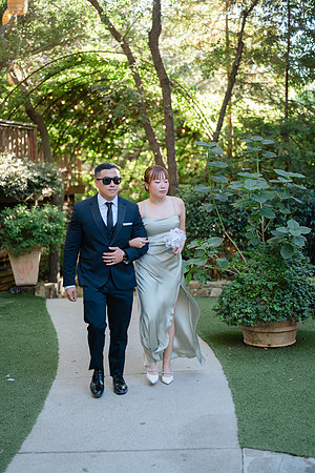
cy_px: 236
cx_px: 158
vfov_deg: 39.6
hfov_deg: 27.0
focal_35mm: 50
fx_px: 656
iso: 100
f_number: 1.8
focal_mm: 50
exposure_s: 1/125
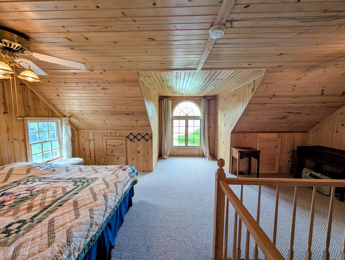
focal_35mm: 12
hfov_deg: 110.5
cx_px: 172
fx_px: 120
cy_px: 130
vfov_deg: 94.6
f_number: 1.7
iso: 69
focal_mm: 2.02
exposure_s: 1/120
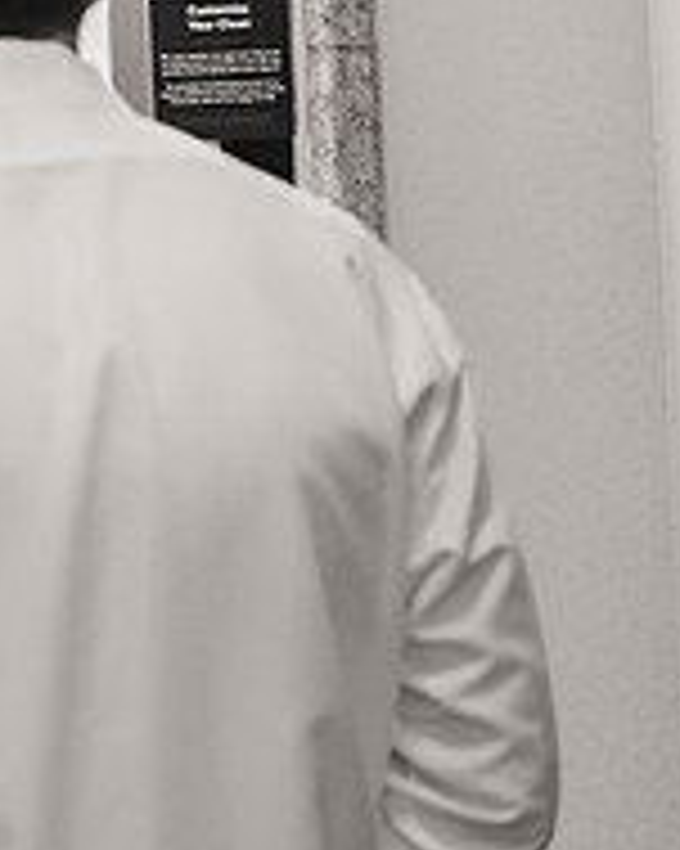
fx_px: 7629
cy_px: 286
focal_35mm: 303
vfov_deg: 6.4
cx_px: -540
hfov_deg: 5.0
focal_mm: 105
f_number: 3.5
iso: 3200
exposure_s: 1/500
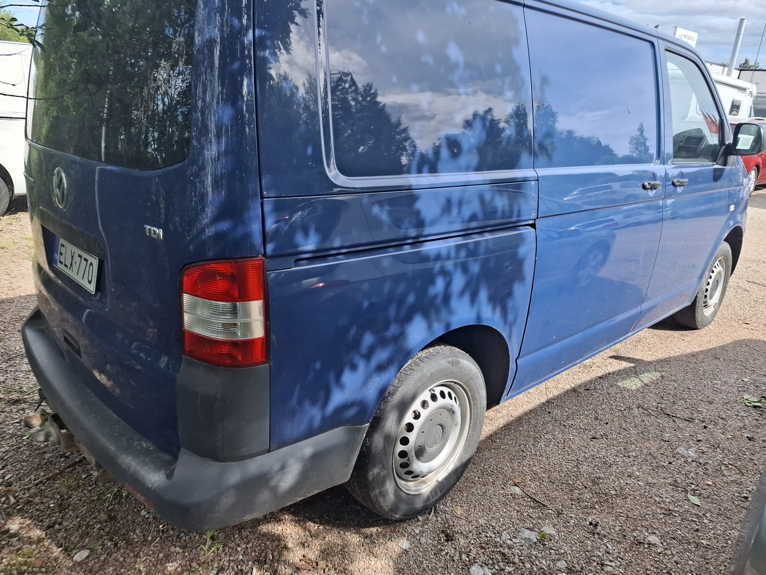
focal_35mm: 23
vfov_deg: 58.9
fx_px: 509
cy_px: 288
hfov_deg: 73.9
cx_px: 383
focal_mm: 5.54
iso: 50
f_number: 1.8
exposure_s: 1/531
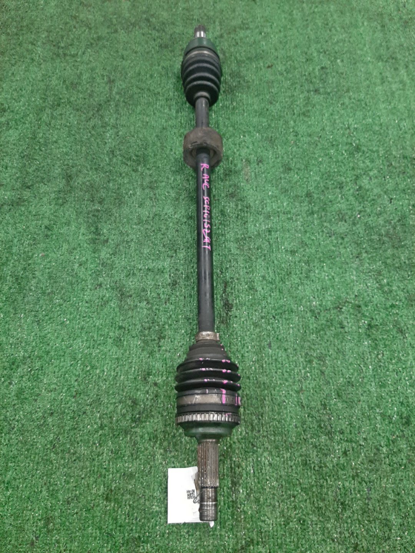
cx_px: 208
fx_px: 416
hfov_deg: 53.1
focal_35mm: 26
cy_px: 276
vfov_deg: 67.3
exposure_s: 1/33
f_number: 1.7
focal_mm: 3.93
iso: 177
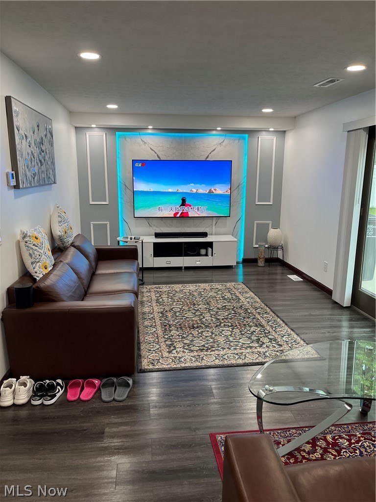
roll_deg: -0.6
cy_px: 251
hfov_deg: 53.1
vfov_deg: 67.3
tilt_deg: -11.0
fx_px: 377
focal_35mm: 26
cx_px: 188
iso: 125
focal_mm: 5.1
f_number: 1.6
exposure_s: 1/120
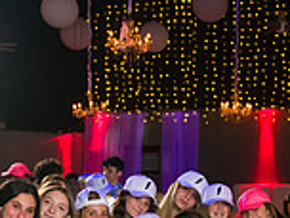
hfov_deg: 22.1
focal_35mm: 88
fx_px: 737
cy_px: 297
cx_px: 204
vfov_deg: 15.8
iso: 1600
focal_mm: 24
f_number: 3.2
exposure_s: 1/125
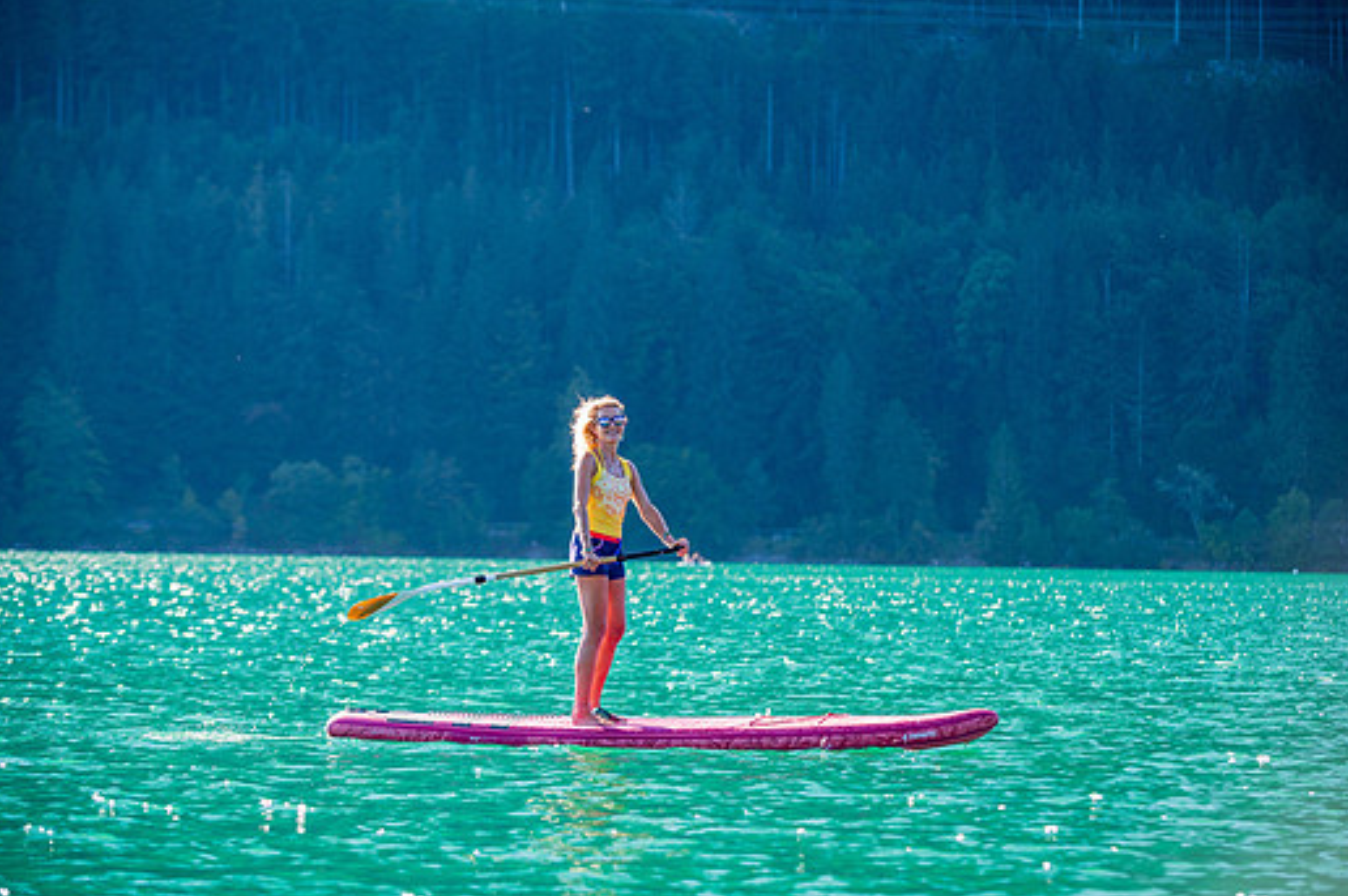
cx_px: 656
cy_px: 460
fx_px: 4414
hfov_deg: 17.4
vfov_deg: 11.6
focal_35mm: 118
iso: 250
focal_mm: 105
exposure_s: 1/320
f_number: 5
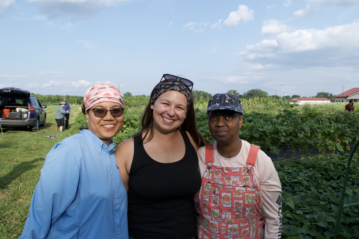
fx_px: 269
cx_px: 180
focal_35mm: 27
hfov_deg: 67.4
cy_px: 120
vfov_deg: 47.9
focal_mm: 18
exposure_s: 1/320
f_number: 8
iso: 200
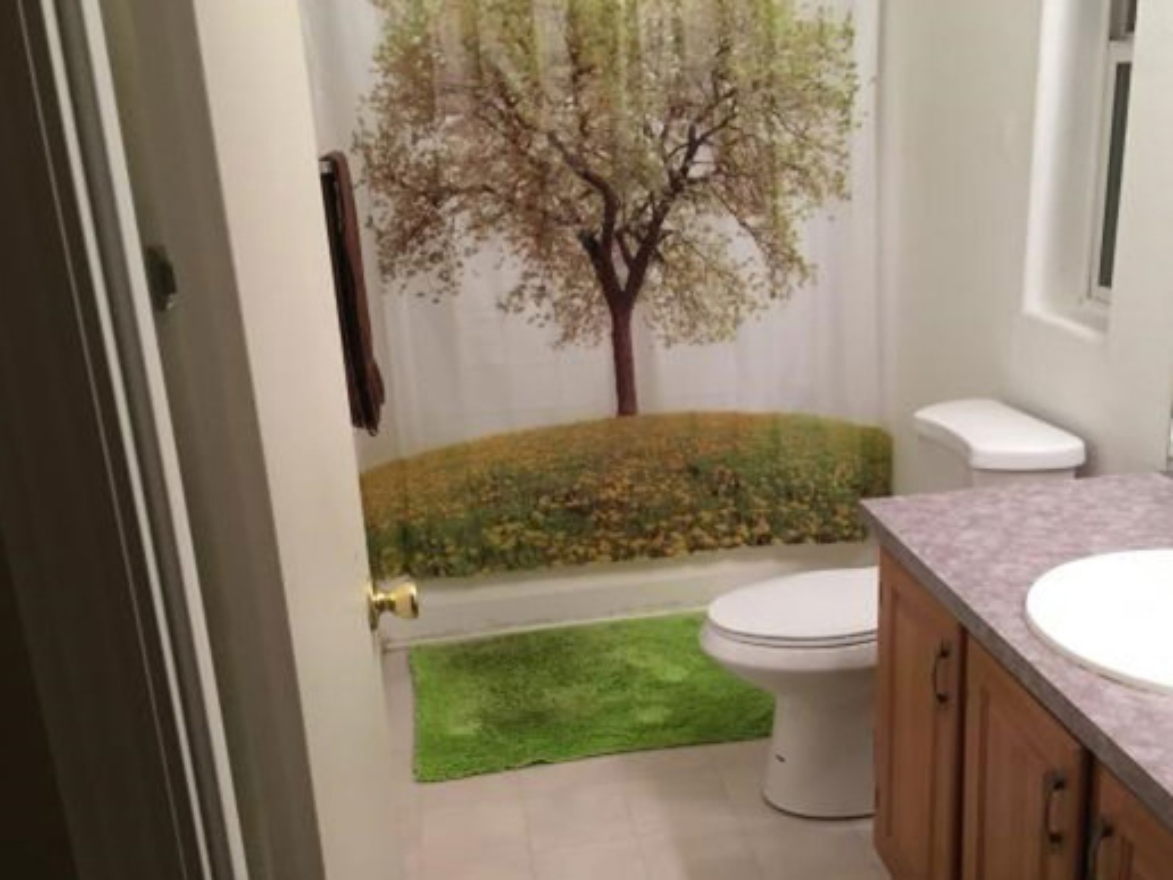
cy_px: 509
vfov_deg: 39.6
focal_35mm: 36
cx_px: 664
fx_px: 1220
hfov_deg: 51.2
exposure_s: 1/30
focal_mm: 4.15
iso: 80
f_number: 2.2
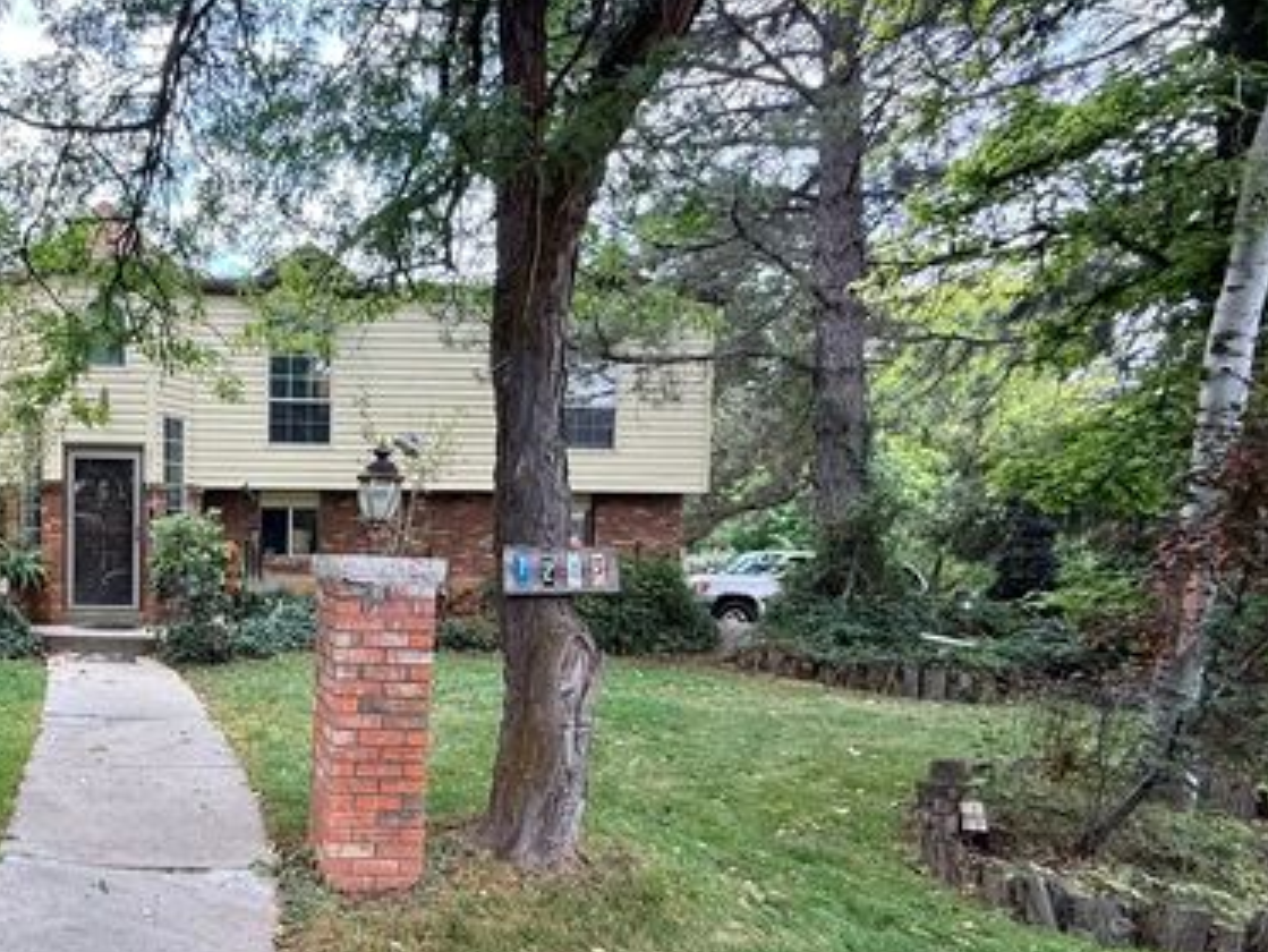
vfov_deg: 56.2
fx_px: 879
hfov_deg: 63.1
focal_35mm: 24
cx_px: 194
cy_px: 595
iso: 64
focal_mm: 2.22
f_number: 2.2
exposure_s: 1/243
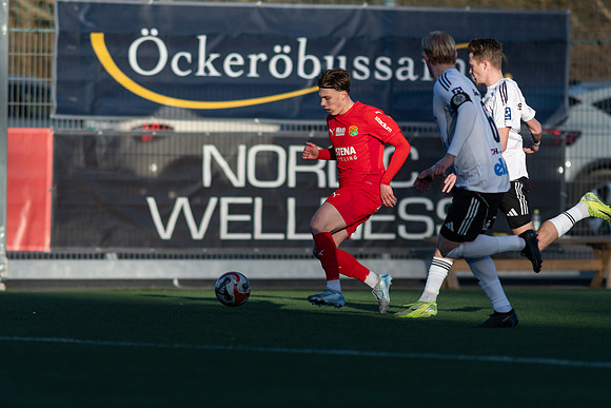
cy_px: 204
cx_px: 306
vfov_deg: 2.9
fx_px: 8122
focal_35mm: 478
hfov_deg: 4.3
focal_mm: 300
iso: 100
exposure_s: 1/1600
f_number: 3.2
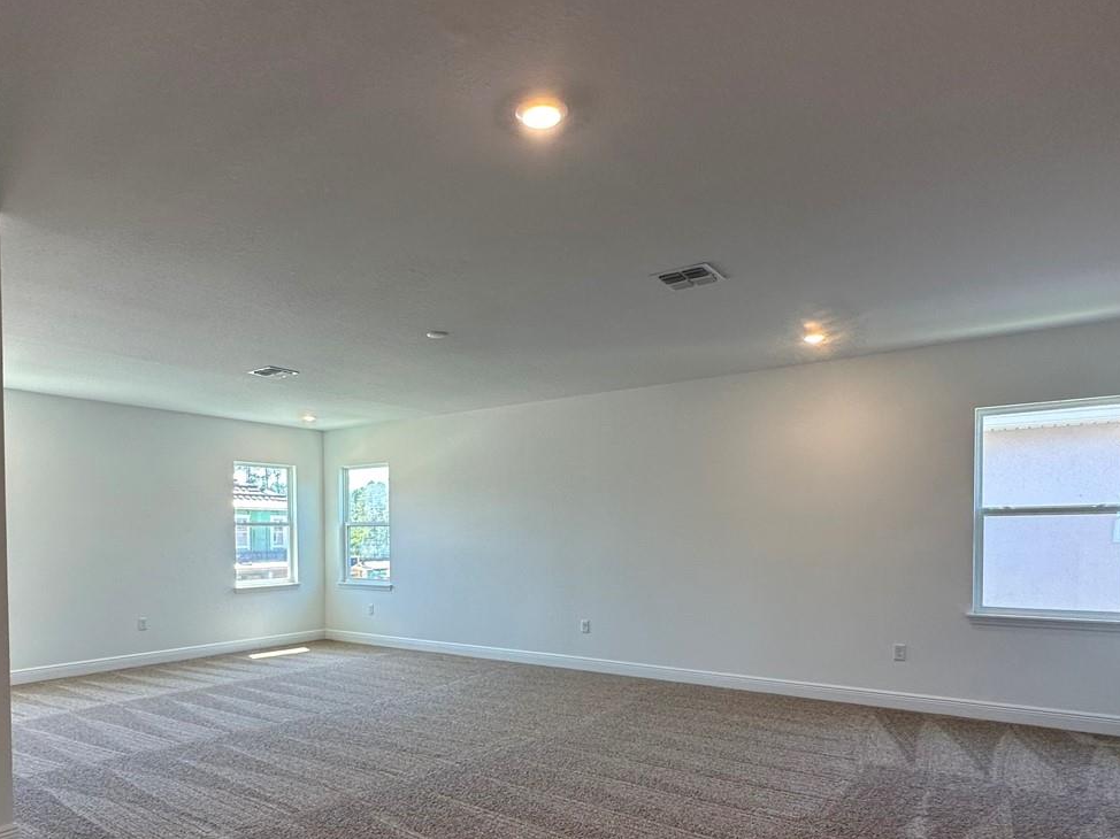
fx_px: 744
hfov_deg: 73.5
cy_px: 557
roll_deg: -0.3
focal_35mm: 23
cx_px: 473
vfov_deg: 57.6
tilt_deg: -1.1
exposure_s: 1/120
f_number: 2.2
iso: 100
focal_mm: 2.22
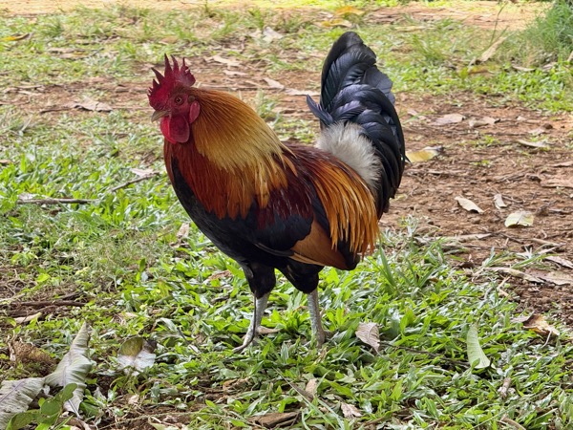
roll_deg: -0.7
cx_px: 286
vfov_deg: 12.3
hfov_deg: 16.4
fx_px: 1986
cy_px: 215
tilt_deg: -12.6
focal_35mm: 120
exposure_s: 1/170
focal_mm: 15.66
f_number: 2.8
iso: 64
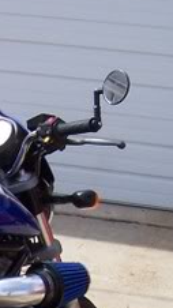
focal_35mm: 131
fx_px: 1069
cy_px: 345
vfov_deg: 15.9
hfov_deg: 9.0
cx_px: -89
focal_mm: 5.6
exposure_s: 1/350
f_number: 5.6
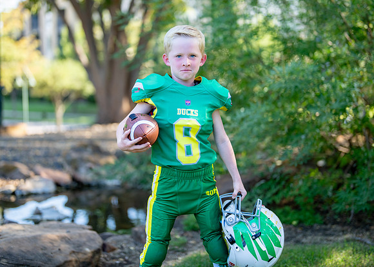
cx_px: 188
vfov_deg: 22.8
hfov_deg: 31.5
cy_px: 112
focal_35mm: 62
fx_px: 662
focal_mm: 50
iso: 100
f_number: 1.2
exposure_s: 1/800
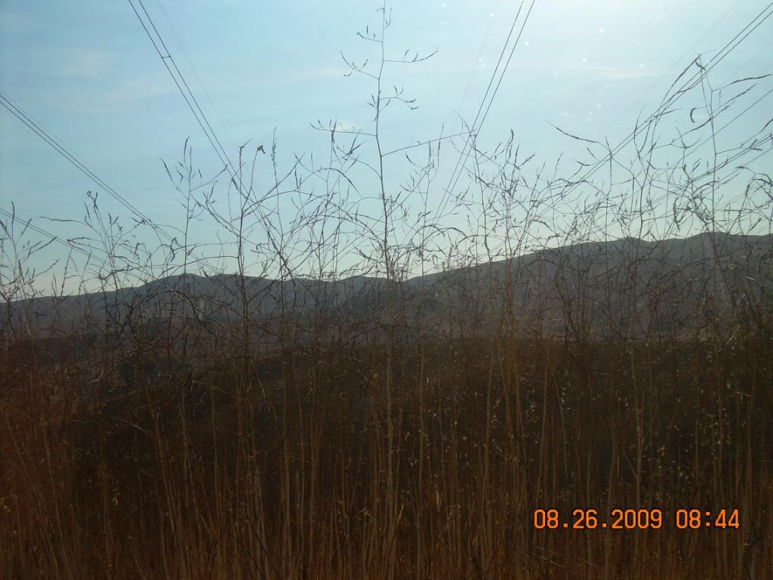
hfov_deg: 49.0
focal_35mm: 38
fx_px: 849
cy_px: 290
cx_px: 386
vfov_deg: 37.7
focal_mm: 6.3
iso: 50
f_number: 4.6
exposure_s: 1/210
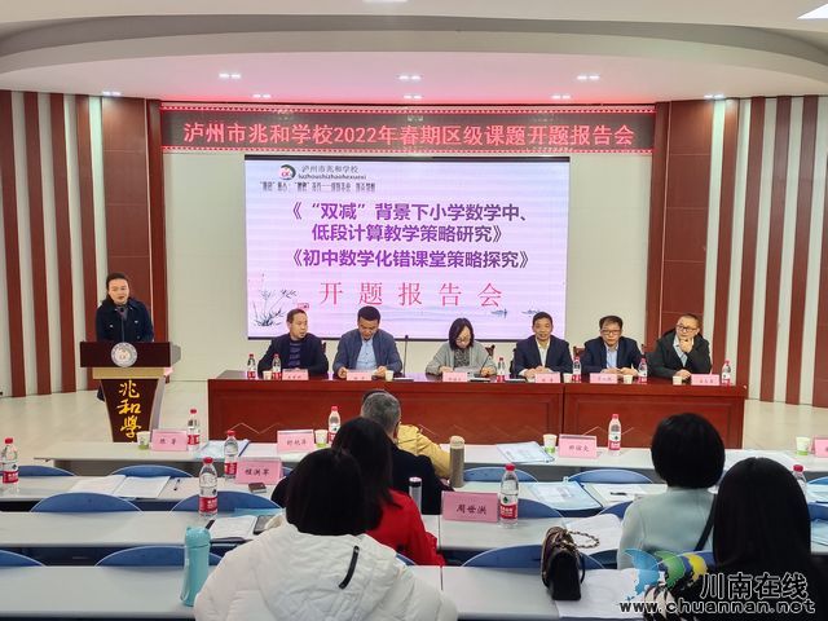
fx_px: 885
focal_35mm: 37
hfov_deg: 50.1
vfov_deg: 38.7
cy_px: 310
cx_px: 414
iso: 1266
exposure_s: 1/50
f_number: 1.79
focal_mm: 4.71
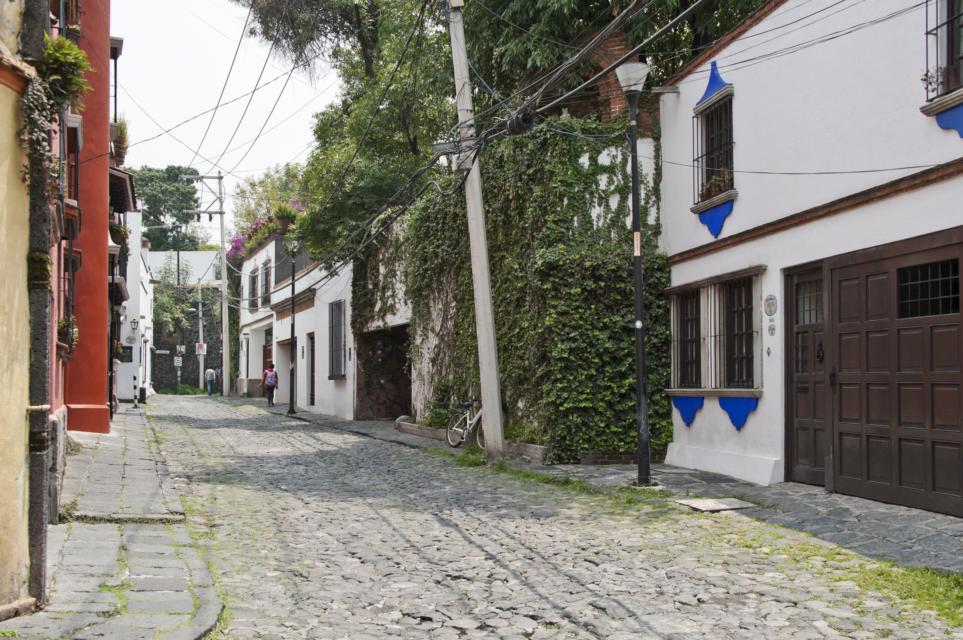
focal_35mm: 38
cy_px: 331
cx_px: 497
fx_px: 1016
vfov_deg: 35.0
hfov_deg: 50.7
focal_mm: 35
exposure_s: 1/1000
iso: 400
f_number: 8
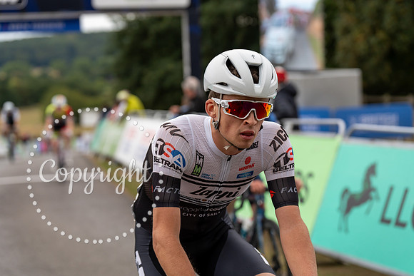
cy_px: 138
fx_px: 989
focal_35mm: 86
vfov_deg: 15.9
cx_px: 207
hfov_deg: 23.6
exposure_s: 1/1000
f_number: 3.5
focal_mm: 86
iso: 640
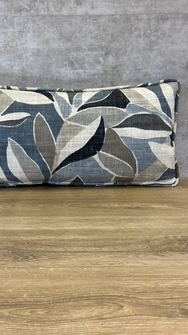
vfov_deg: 39.2
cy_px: 168
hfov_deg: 22.5
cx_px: 64
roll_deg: +0.9
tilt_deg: -14.1
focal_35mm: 53
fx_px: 470
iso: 80
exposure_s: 1/154
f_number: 1.78
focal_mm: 6.86
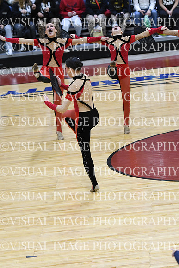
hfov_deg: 7.6
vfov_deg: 11.4
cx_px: 90
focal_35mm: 180
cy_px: 134
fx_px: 1342
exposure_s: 1/400
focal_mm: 120
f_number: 2.8
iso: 3200
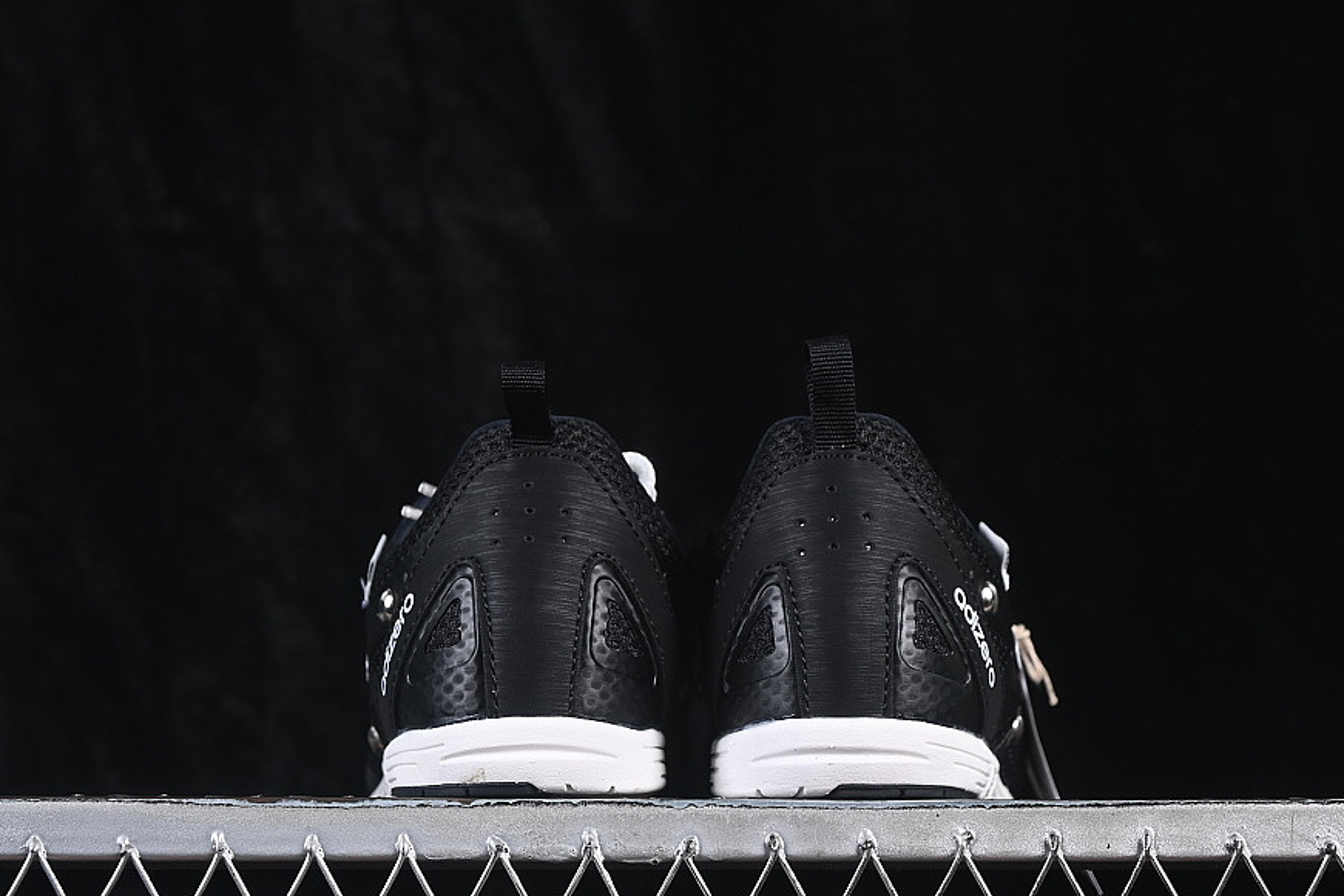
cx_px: 705
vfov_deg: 14.7
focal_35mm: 93
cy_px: 456
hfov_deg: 21.9
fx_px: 3472
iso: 160
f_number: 6.3
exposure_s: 1/60
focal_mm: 50
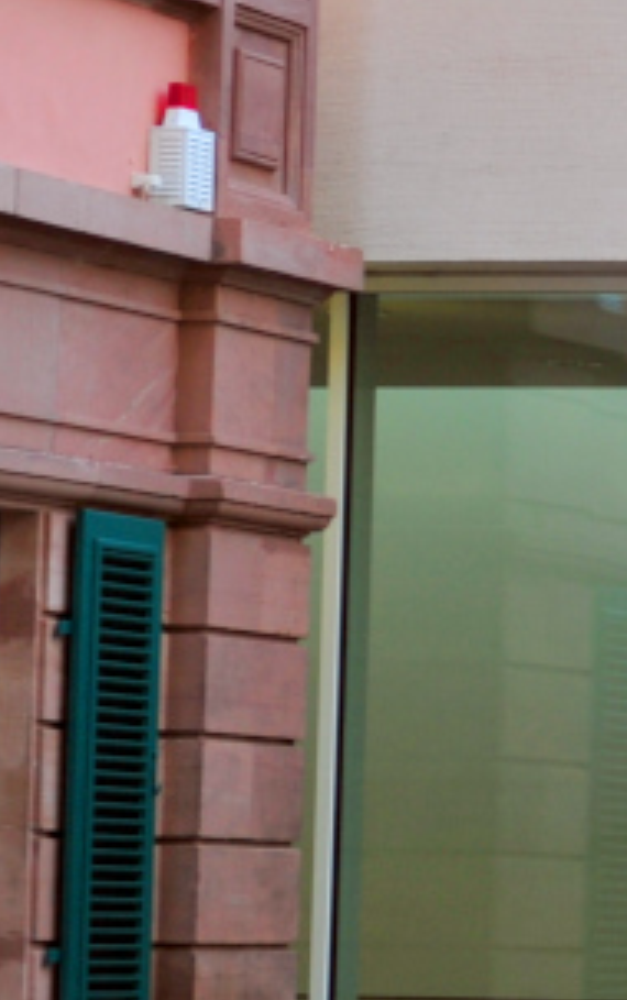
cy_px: 398
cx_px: 990
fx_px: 6028
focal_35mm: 221
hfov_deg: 5.9
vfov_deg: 9.5
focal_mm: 70
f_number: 2.8
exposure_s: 1/250
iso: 320
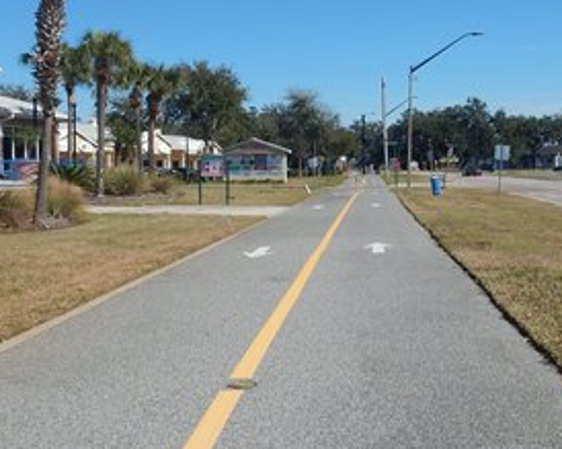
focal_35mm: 41
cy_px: 189
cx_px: 353
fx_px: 682
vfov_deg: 36.4
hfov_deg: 44.4
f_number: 4.1
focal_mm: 4.3
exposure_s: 1/1500
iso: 125
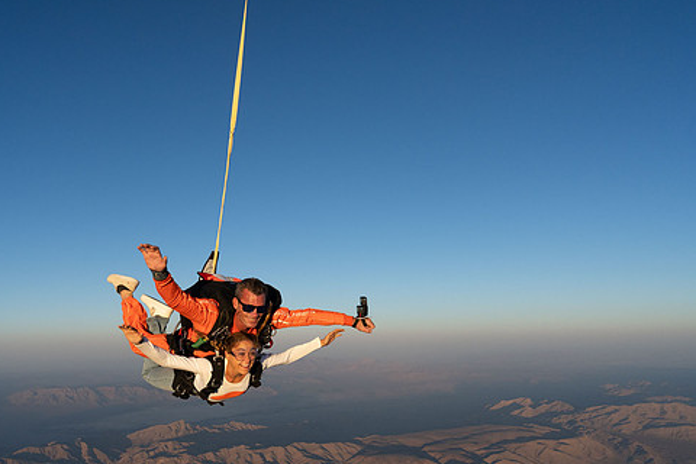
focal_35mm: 29
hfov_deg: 63.2
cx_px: 286
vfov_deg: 44.8
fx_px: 561
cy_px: 270
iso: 1250
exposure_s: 1/2000
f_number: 9
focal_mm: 24
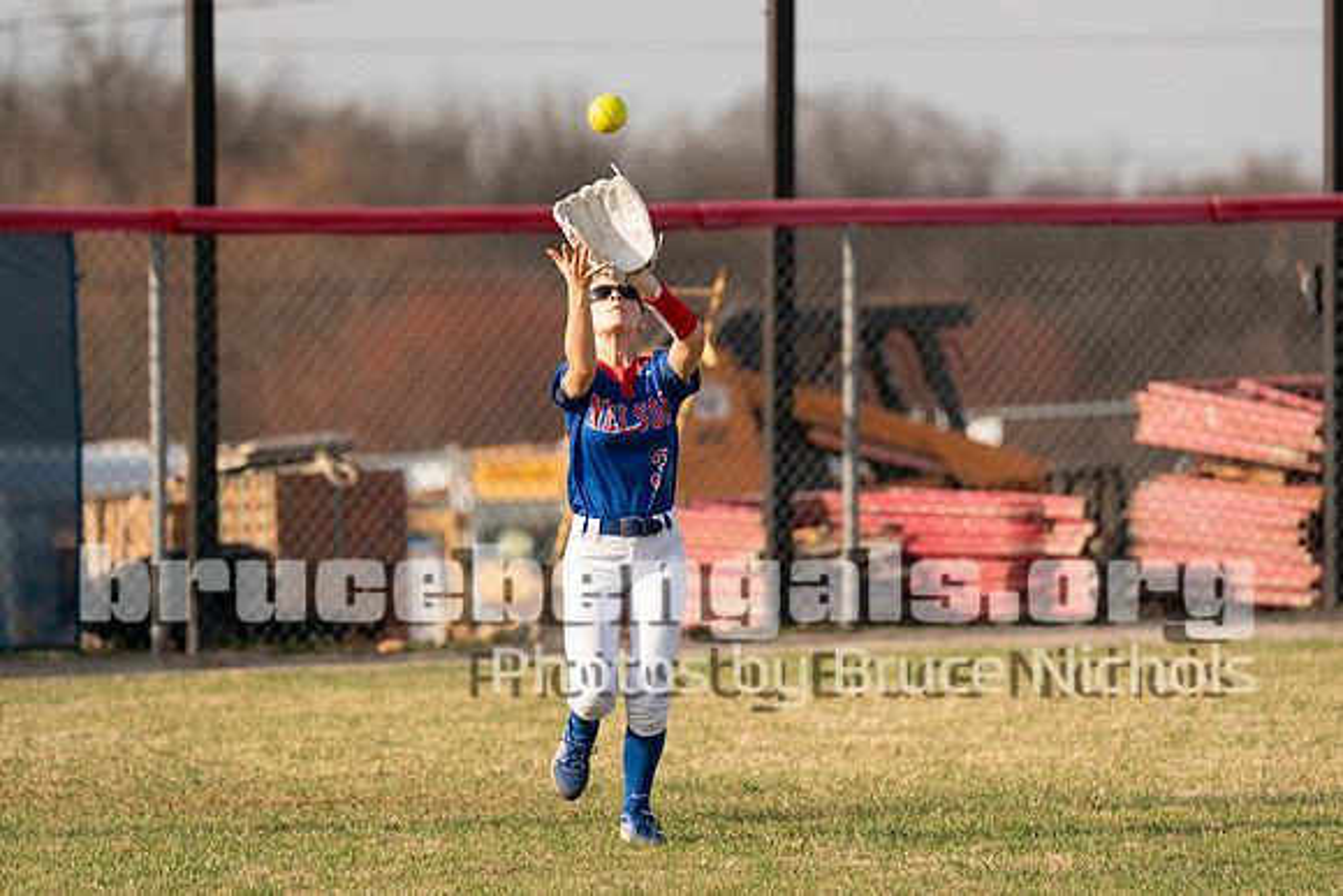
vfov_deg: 4.2
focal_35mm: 326
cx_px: 728
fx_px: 12166
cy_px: 343
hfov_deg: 6.3
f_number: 2.8
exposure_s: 1/2000
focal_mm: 200
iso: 200
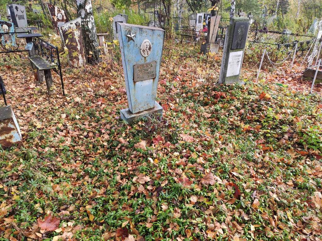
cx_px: 161
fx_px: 242
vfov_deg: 53.1
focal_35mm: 26
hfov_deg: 67.3
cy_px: 120
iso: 112
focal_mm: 4.77
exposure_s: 1/190
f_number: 1.75
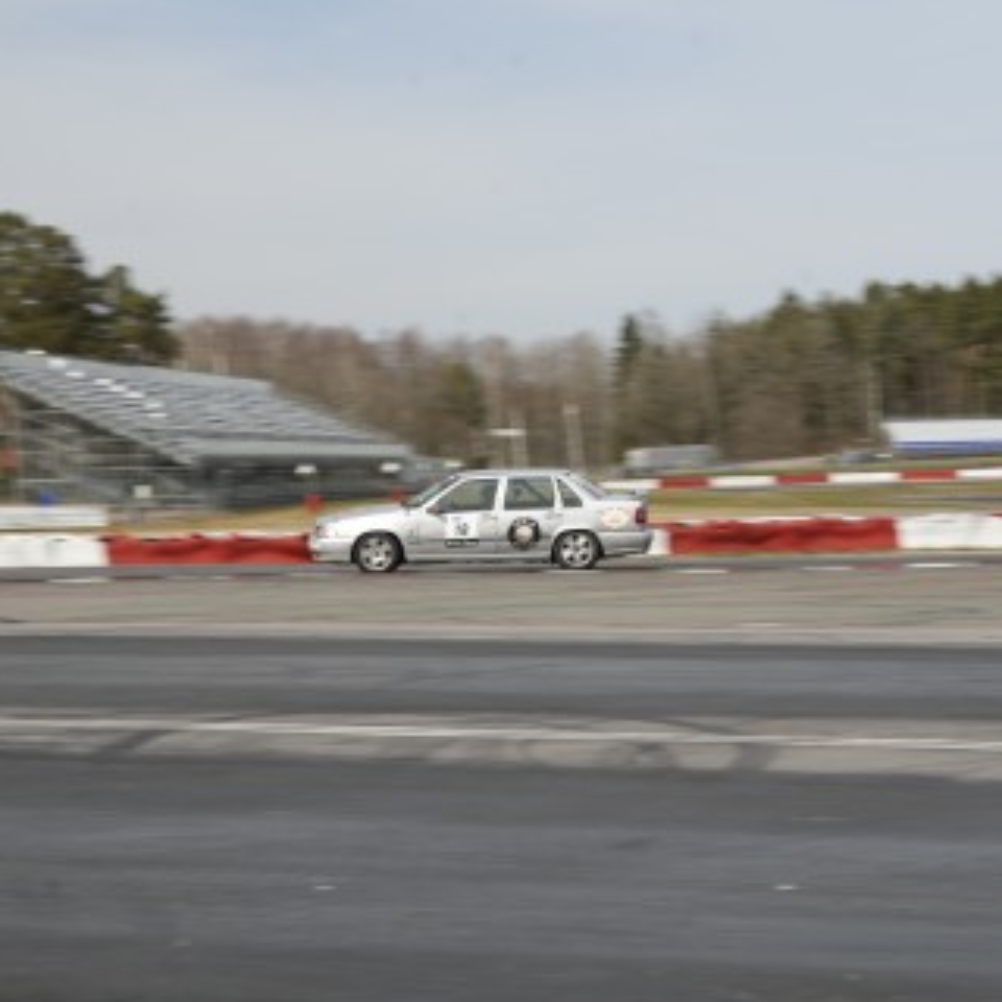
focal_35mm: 93
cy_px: 515
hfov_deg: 18.7
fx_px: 3046
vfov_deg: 18.7
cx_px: 523
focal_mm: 70
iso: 100
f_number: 9
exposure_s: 1/100
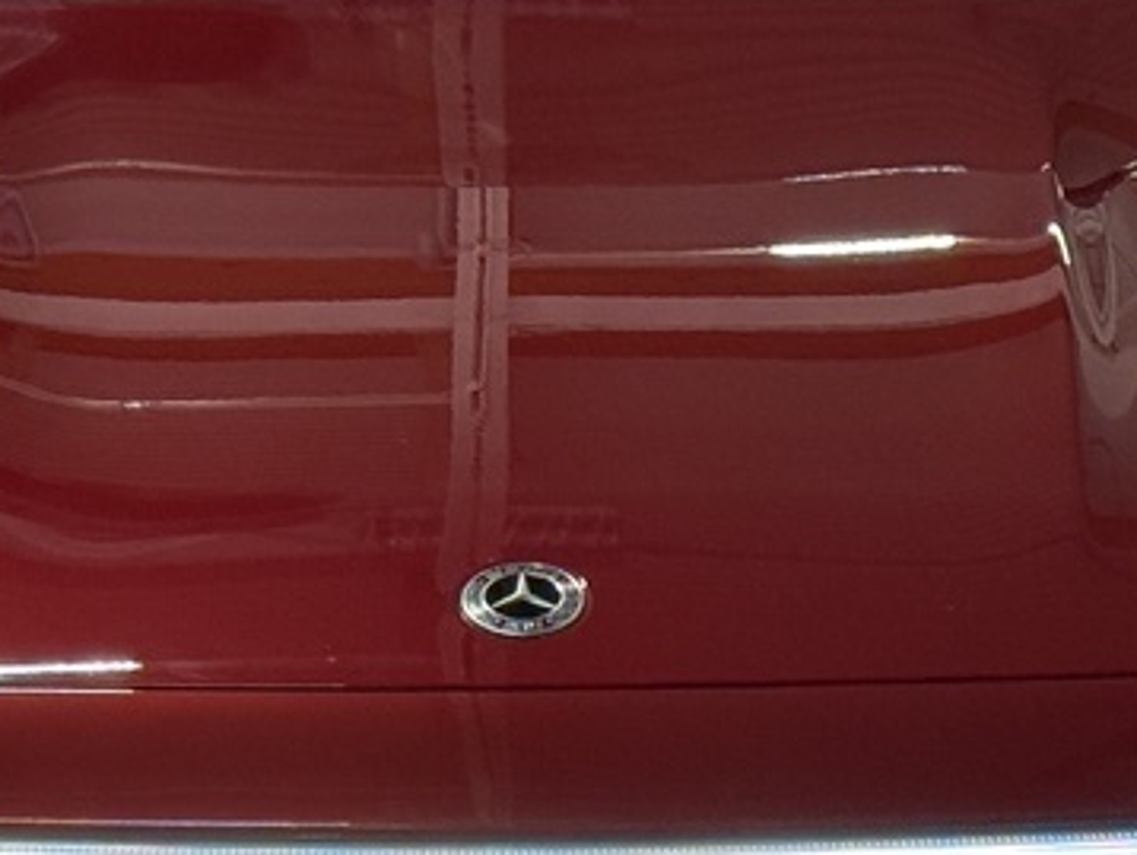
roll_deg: +0.3
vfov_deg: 7.7
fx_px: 6344
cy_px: 677
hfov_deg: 10.2
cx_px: 568
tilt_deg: -11.1
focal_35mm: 193
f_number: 1.78
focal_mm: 6.76
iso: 160
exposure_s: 1/154
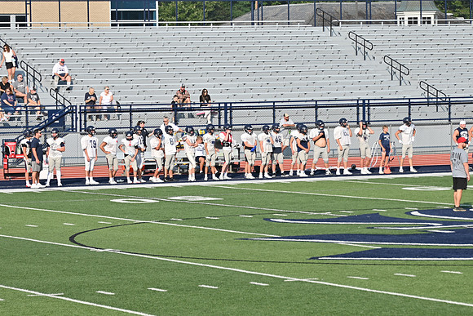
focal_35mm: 187
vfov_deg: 7.3
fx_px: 2457
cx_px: 236
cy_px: 158
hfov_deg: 11.0
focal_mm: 125
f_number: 5.6
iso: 100
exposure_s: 1/640
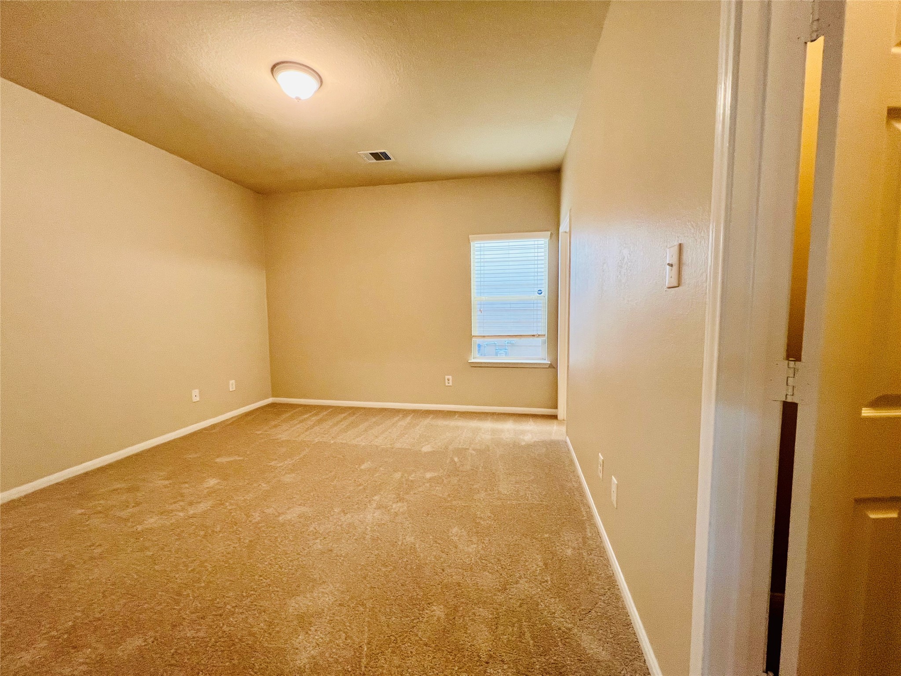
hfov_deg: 106.2
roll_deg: +1.0
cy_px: 338
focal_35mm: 13
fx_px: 338
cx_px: 450
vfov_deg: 89.9
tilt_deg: -6.8
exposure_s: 1/60
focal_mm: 1.57
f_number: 1.8
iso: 200
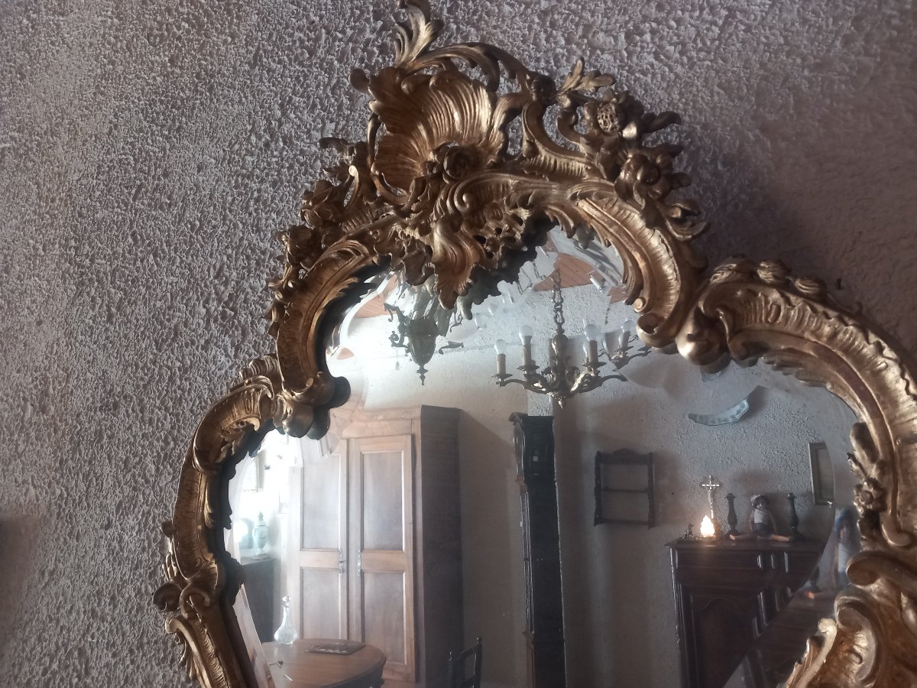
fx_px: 715
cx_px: 458
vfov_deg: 51.4
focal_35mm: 27
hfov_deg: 65.3
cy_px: 344
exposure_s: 1/25
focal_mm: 4
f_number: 1.8
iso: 250
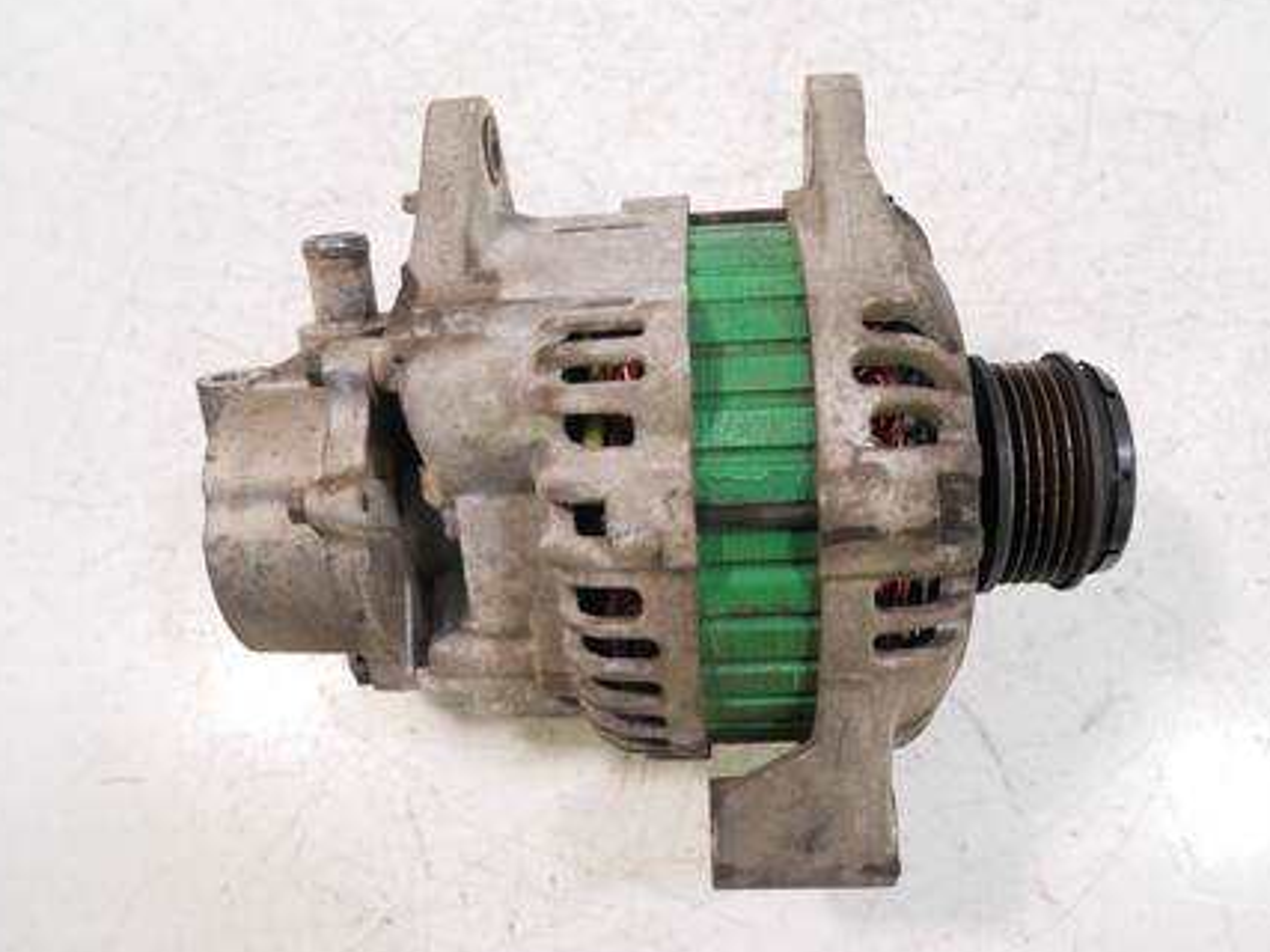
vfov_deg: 51.3
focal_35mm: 27
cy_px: 488
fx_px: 990
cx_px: 672
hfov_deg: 65.3
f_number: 3.5
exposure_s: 1/60
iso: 800
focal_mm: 12
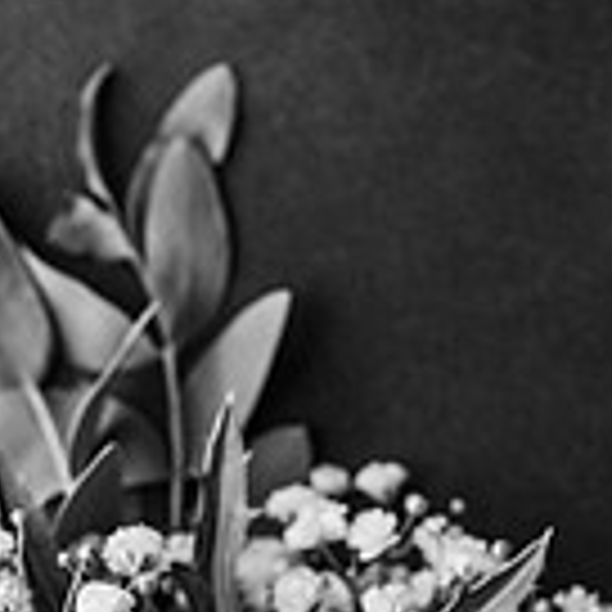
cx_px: 196
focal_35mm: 238
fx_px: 4761
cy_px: 810
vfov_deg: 7.3
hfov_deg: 7.4
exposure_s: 1/200
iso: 640
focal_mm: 85
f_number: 4
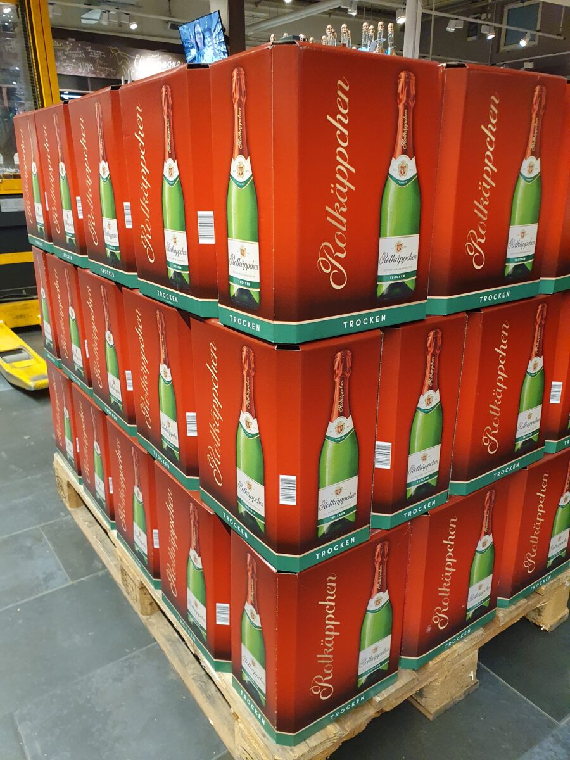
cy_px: 380
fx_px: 571
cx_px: 285
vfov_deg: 67.3
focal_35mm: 26
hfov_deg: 53.1
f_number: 2.4
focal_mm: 4.32
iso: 320
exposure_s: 1/50
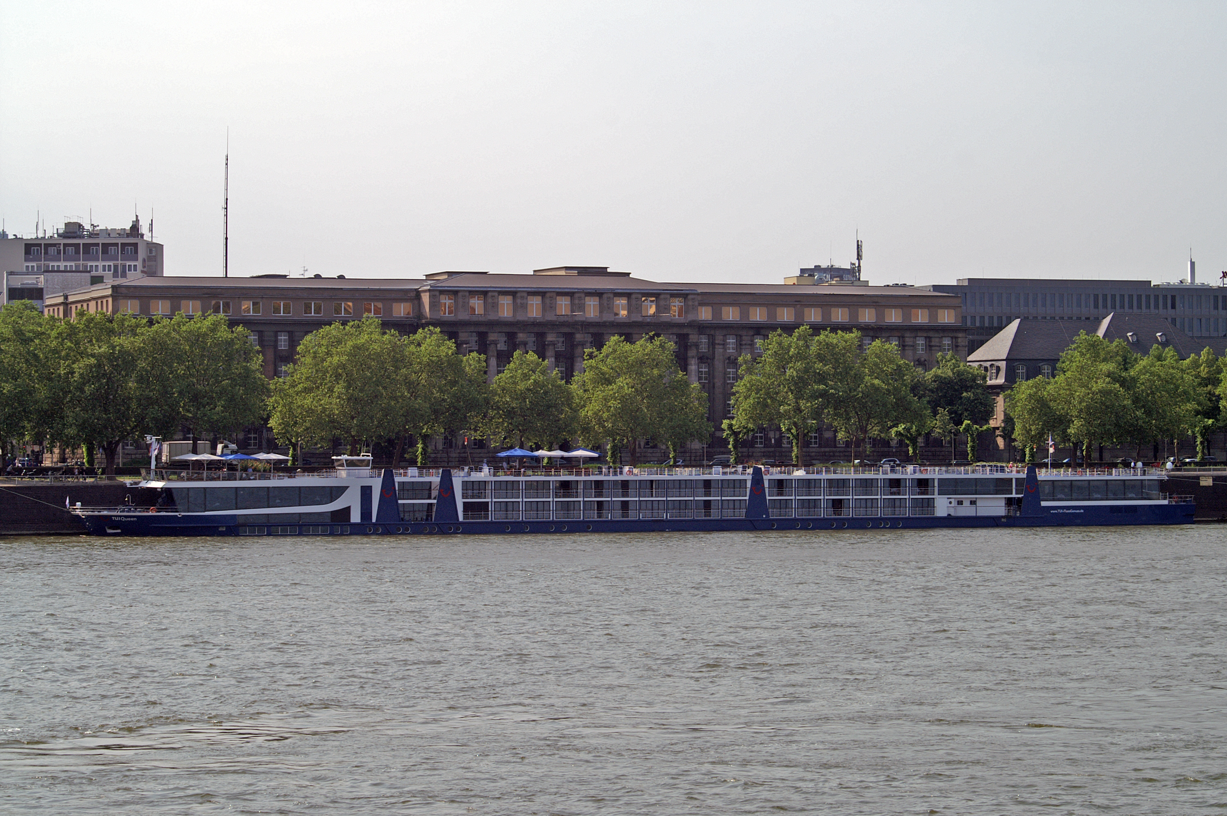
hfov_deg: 19.5
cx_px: 614
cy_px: 408
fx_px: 3576
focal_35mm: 105
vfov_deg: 13.0
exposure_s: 1/300
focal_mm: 70
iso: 100
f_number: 10
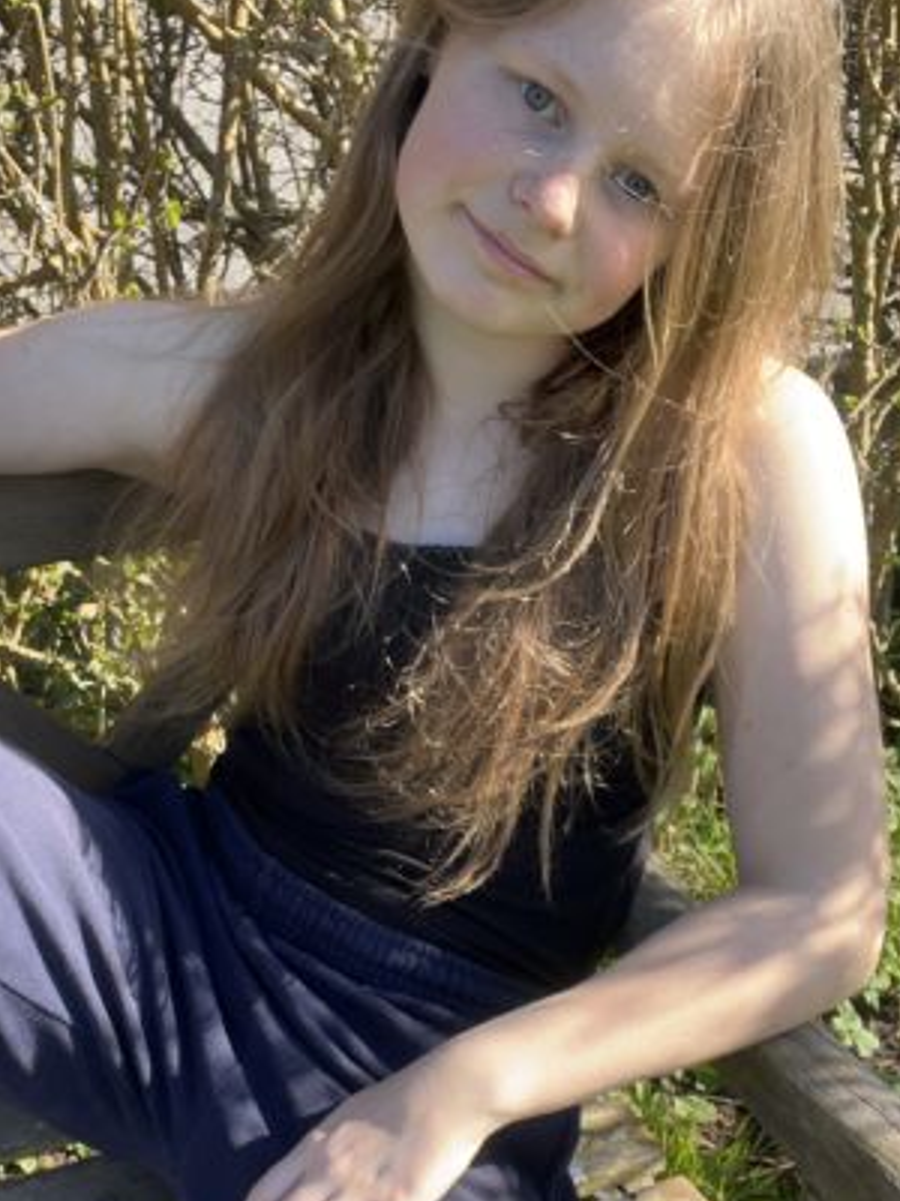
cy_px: 889
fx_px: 1560
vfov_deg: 41.0
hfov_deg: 31.9
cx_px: 285
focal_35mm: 45
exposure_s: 1/237
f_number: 2.2
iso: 32
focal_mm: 2.71
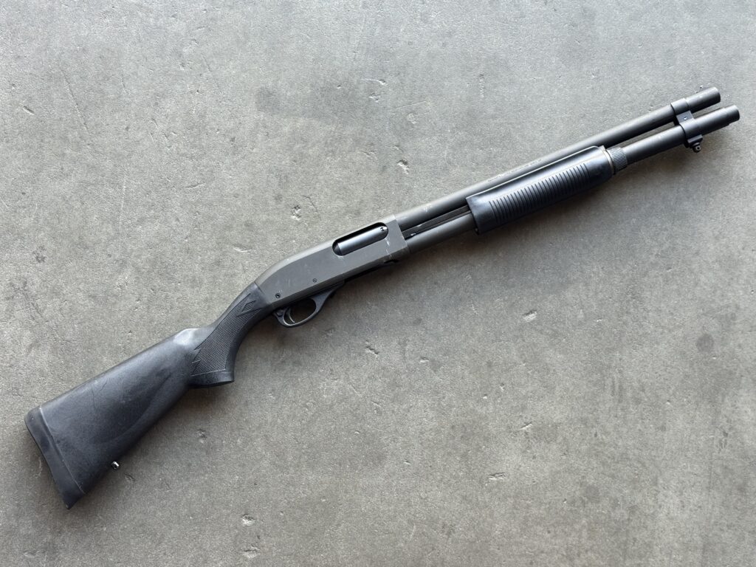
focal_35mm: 48
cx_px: 378
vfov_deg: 30.3
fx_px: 1048
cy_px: 284
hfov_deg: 39.7
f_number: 1.78
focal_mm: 6.76
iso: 64
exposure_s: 1/120
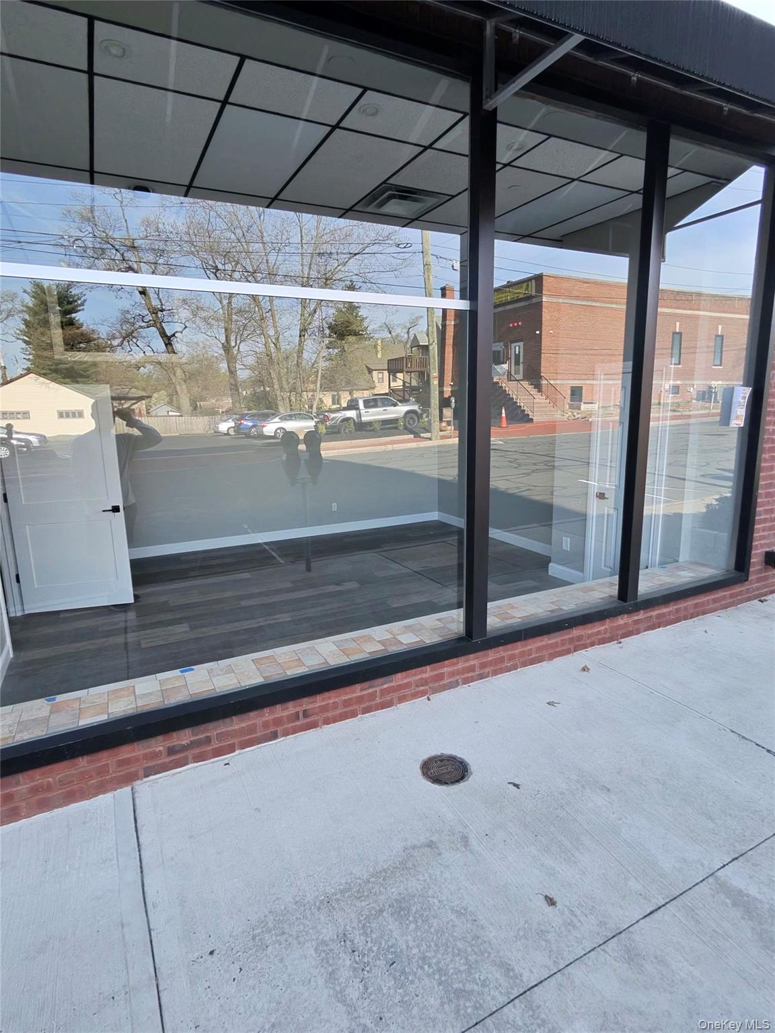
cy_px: 516
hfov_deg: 89.9
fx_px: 388
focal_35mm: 13
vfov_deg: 106.2
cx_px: 388
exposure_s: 1/250
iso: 91
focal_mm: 2.24
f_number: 2.2
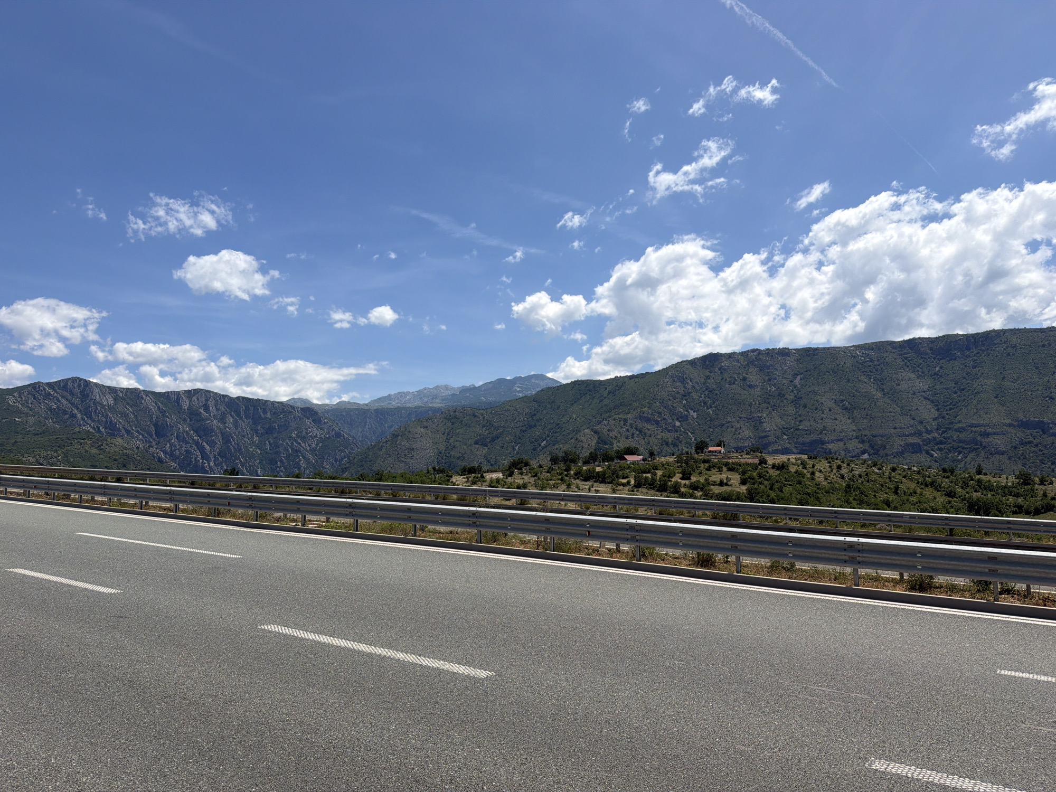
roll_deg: +1.3
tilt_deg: +6.2
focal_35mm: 24
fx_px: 732
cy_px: 396
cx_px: 528
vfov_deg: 56.8
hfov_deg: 71.6
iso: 80
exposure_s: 1/9091
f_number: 1.78
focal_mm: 6.76
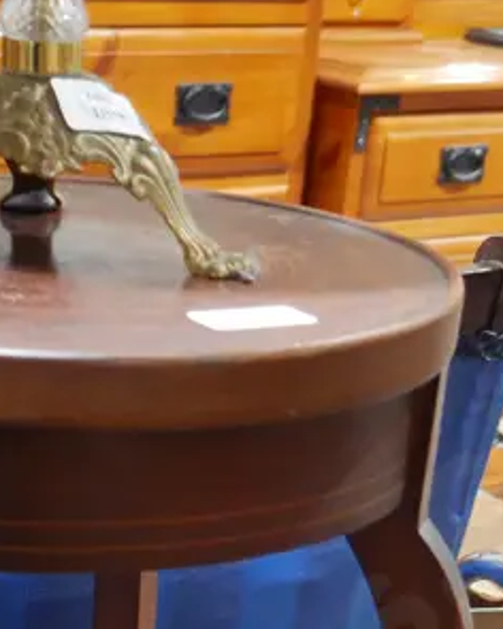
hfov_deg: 16.0
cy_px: 1047
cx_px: 65
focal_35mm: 95
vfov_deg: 17.3
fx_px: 1768
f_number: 3.5
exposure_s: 1/60
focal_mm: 14
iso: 1000
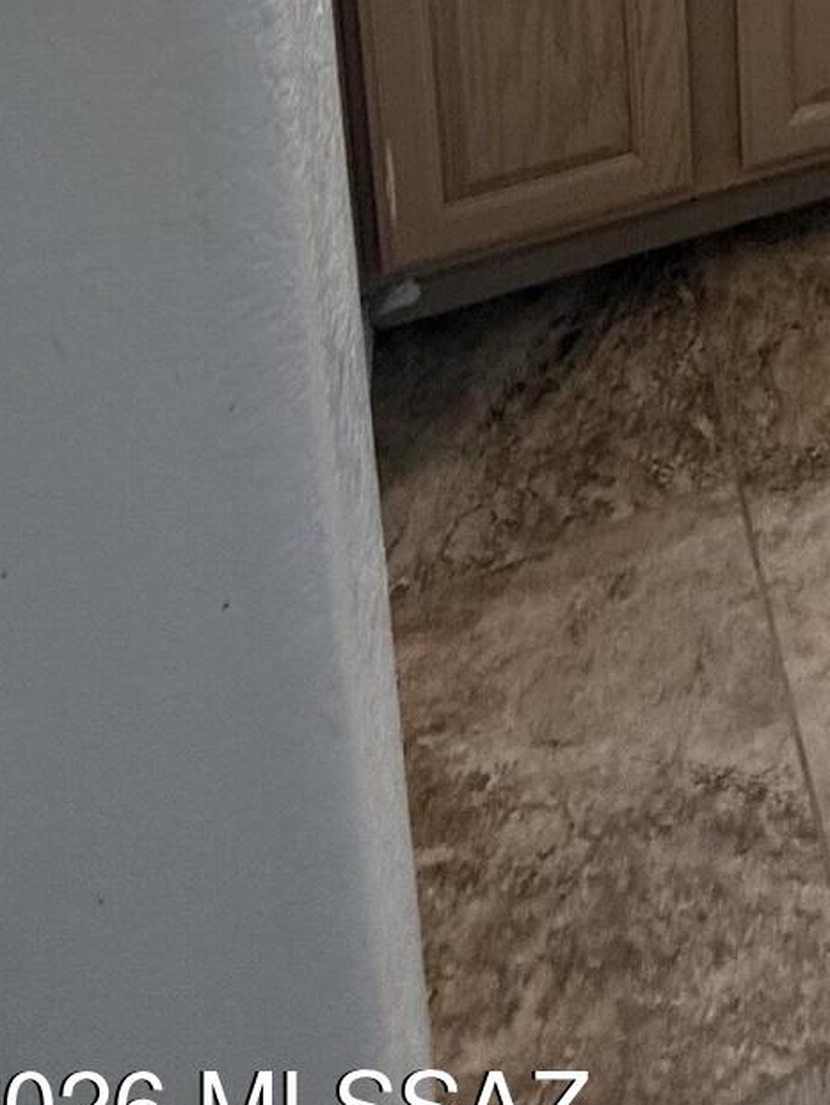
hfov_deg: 25.5
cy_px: -505
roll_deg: -2.6
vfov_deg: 28.9
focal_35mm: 45
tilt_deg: -12.3
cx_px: 1196
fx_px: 1438
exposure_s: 1/120
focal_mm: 2.22
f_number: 2.2
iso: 125
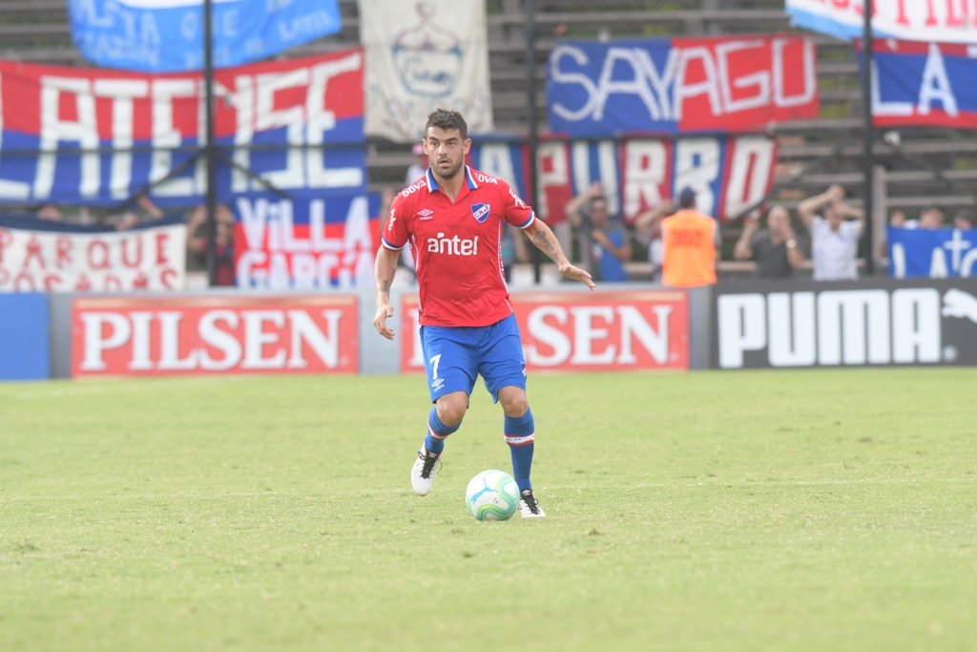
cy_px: 326
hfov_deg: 4.6
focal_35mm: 450
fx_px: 12213
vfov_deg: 3.1
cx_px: 488
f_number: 5.6
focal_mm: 300
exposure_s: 1/640
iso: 500
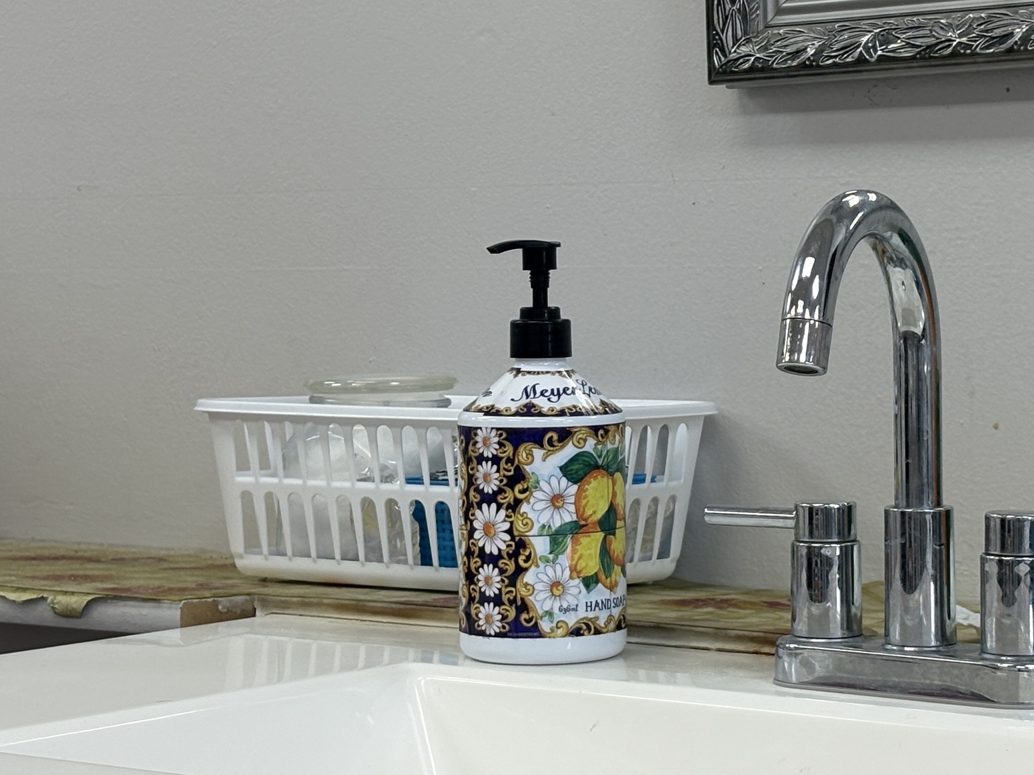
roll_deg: +0.5
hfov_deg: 19.0
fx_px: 3076
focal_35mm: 103
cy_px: 291
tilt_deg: +0.0
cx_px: 671
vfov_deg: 14.4
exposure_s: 1/122
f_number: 1.6
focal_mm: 5.96
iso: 50
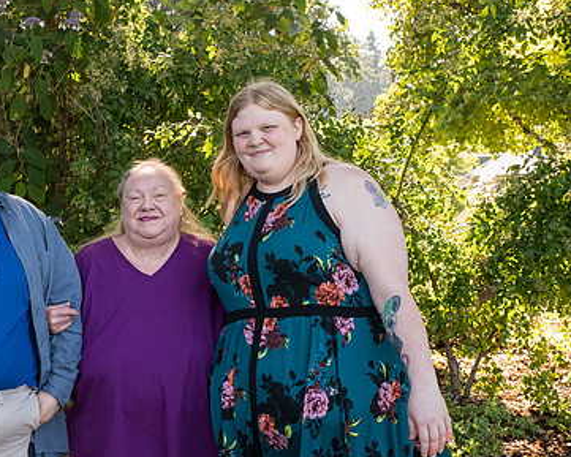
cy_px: 214
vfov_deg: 19.2
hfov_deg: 23.2
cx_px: 49
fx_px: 1352
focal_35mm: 80
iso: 1600
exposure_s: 1/320
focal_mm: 40
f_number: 7.1
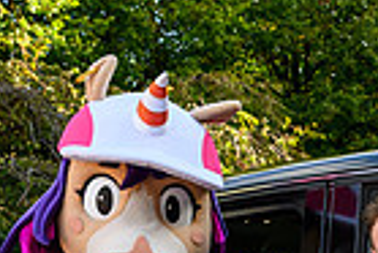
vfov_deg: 12.2
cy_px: 469
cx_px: 560
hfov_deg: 17.9
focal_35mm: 102
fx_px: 1072
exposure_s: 1/400
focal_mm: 24.5
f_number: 5.6
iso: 500
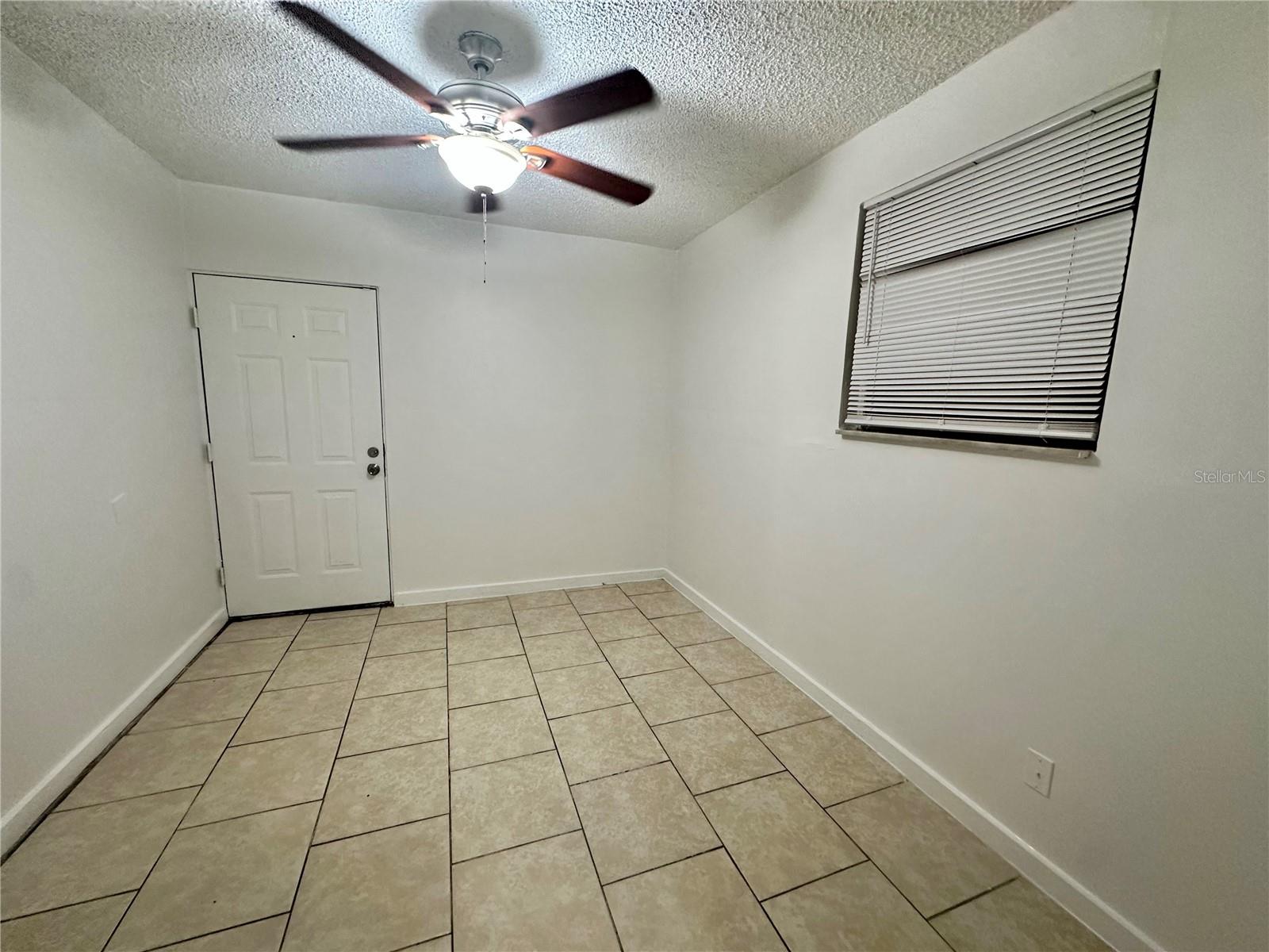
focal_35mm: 14
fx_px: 513
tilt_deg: -8.7
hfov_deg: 102.1
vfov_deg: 85.7
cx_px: 634
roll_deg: -1.8
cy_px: 476
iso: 320
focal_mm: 2.22
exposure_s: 1/120
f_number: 2.2
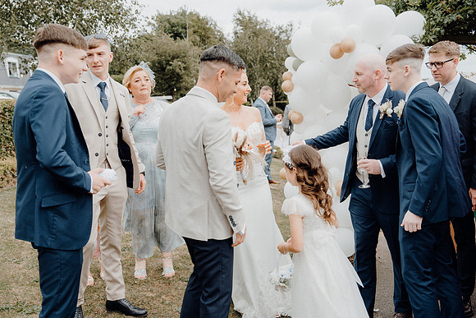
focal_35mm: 37
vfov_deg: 36.0
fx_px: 489
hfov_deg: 51.9
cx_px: 238
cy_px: 159
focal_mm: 37
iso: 125
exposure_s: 1/500
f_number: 3.5
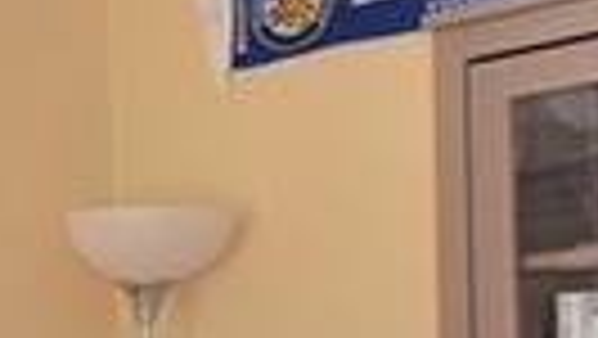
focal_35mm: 121
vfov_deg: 9.9
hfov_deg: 15.3
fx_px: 1920
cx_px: -468
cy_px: 415
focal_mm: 10
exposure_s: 1/100
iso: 800
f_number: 5
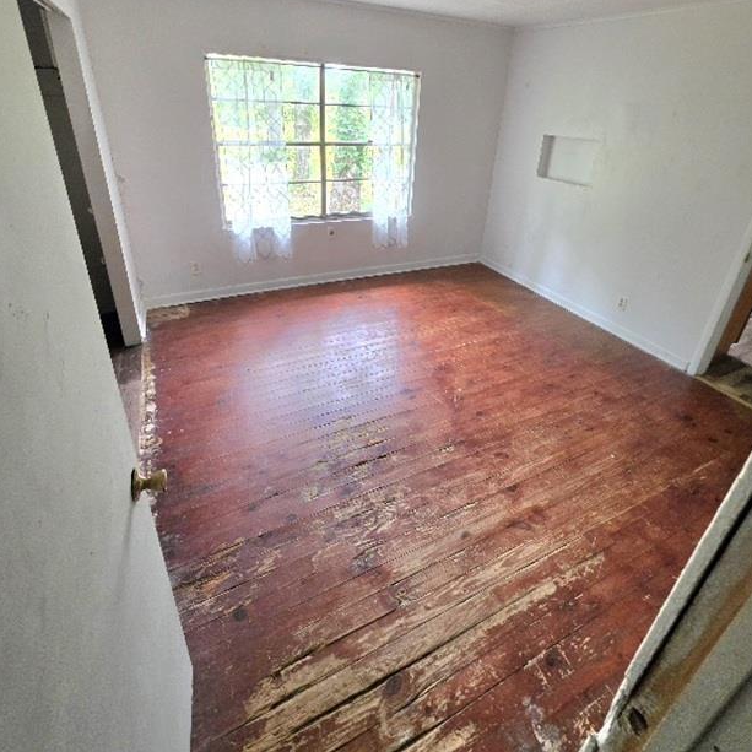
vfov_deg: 86.2
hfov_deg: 87.4
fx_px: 393
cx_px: 386
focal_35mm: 16
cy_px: 295
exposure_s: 1/60.2
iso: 320
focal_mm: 2.2
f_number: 1.9
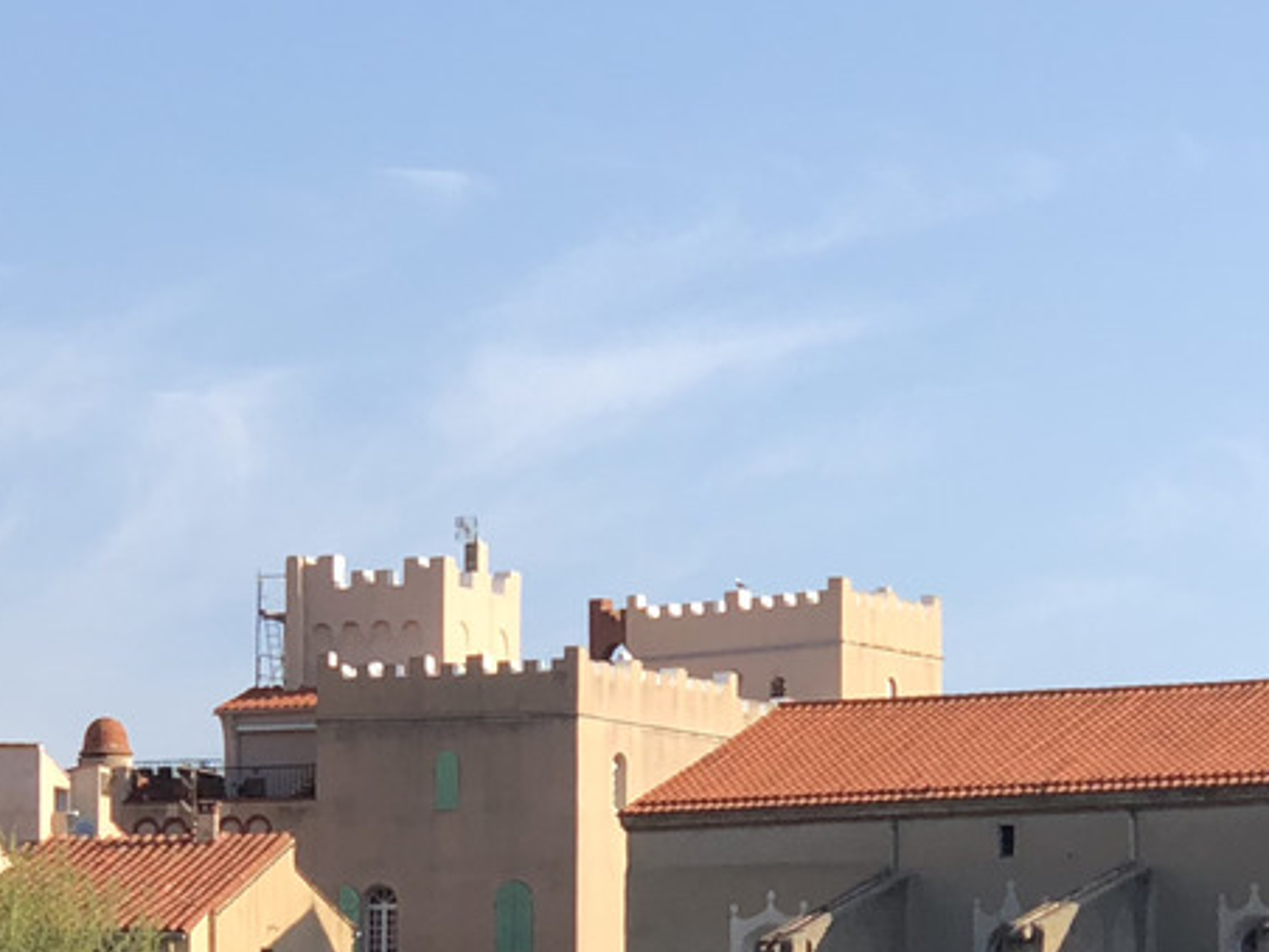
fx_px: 6745
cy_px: 1025
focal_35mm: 184
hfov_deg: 10.7
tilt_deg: +4.0
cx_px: 677
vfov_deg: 8.0
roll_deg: +0.4
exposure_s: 1/750
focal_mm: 6
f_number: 2.4
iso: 16
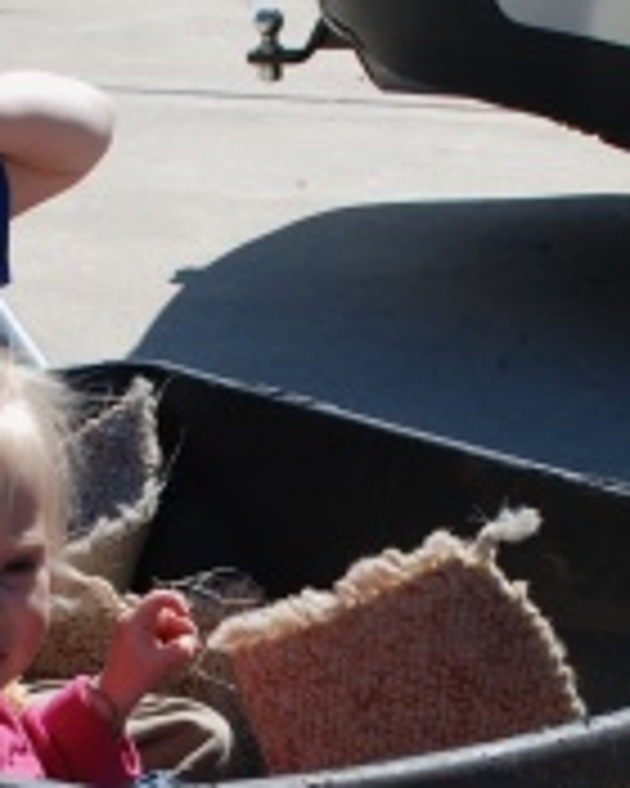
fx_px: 2890
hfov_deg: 12.4
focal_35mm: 124
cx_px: 220
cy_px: 698
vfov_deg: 15.4
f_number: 7.1
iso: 100
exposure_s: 1/200
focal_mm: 24
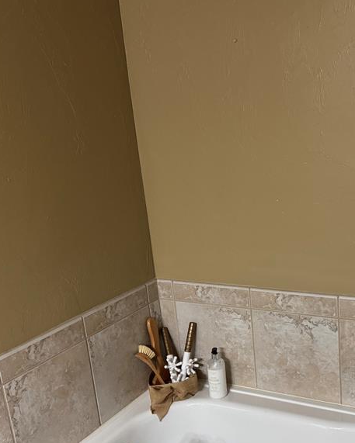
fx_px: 551
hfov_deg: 35.0
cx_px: 263
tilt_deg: -17.4
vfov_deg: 43.5
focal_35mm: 42
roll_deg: +3.6
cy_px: 279
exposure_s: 1/60
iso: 400
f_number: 1.78
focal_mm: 6.76
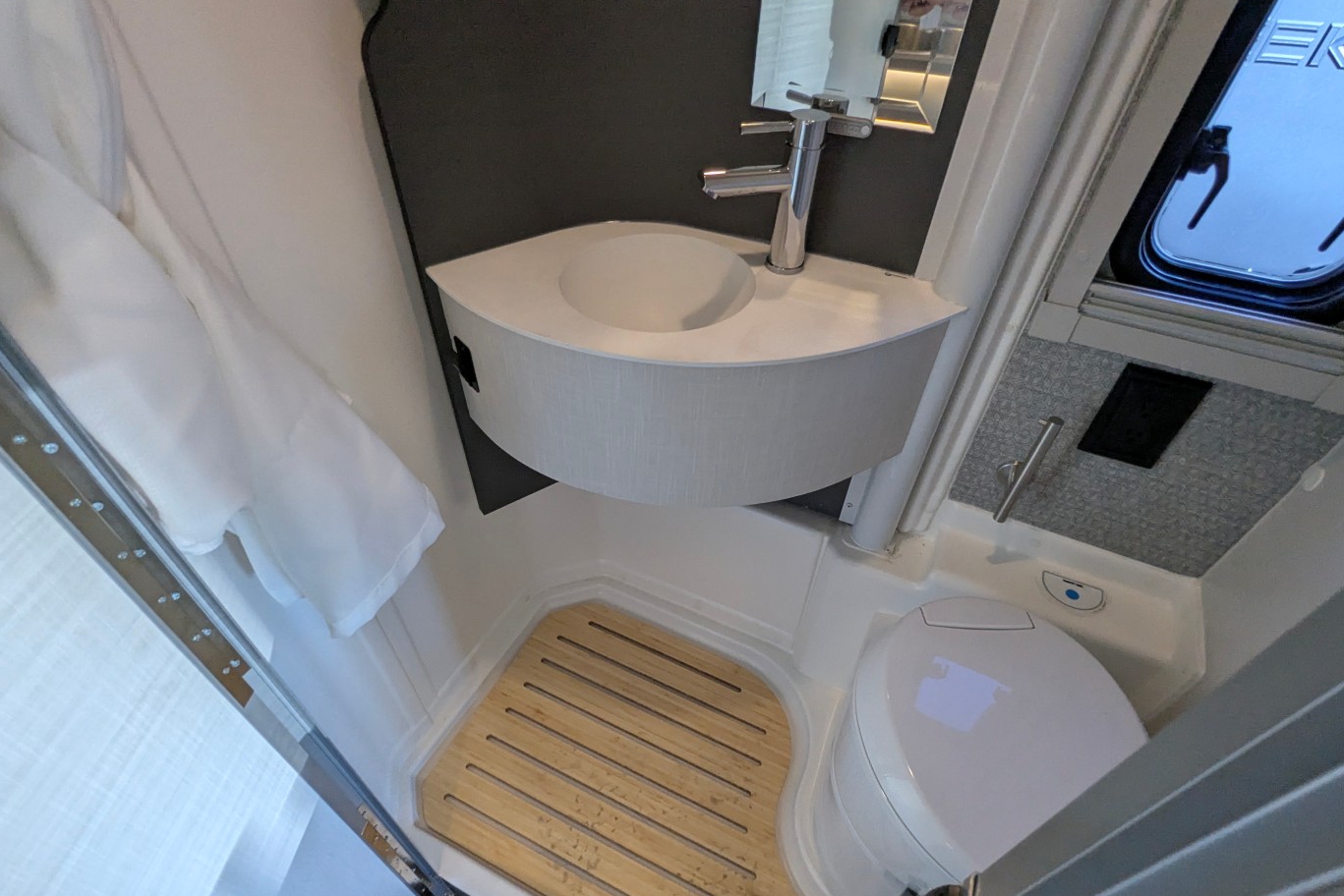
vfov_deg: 70.2
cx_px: 677
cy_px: 506
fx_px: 635
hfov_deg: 93.3
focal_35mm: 17
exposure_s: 1/183
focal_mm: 2.35
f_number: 2.2
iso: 257
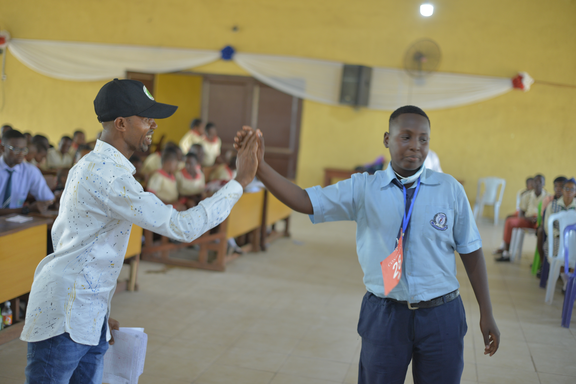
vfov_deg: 27.0
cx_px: 288
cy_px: 192
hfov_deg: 39.6
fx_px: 800
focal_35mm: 50
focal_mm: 50
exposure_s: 1/100
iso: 640
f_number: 2.2
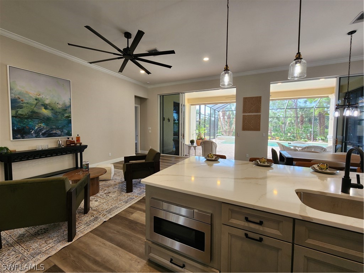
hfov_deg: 106.2
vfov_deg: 89.9
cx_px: 182
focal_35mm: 13
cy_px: 136
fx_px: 137
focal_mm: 2.2
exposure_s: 1/60
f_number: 2.2
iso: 64
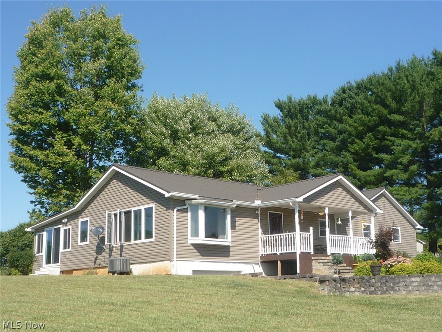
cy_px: 166
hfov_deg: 41.2
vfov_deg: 31.5
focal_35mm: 46
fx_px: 587
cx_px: 221
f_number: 4
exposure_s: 1/640
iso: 100
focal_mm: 4.5
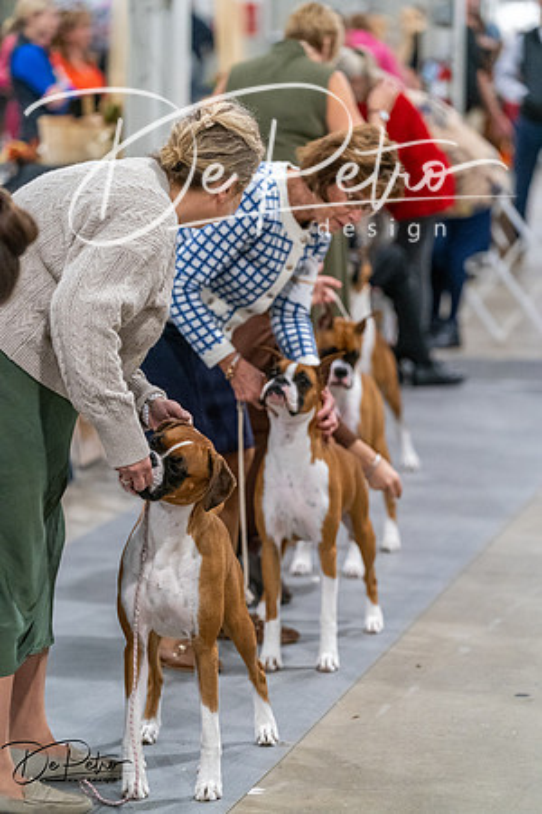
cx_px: 271
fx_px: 3658
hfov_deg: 8.5
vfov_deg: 12.7
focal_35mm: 162
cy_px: 407
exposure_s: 1/250
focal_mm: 162
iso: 6400
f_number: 3.5
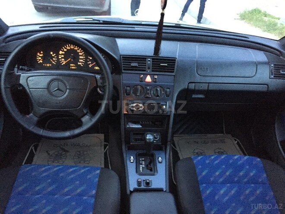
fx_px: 239
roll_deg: -9.9
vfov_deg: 48.2
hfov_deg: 61.7
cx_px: 142
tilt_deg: -29.7
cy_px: 107
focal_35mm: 29
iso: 1250
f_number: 2.2
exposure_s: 1/17
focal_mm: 4.15
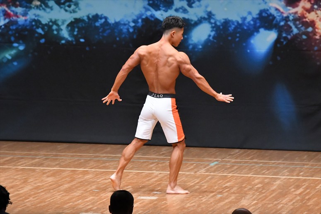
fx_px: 2406
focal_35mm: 270
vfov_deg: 5.1
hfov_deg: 7.6
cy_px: 107
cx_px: 160
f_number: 5.6
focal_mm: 180
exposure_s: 1/400
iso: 8000
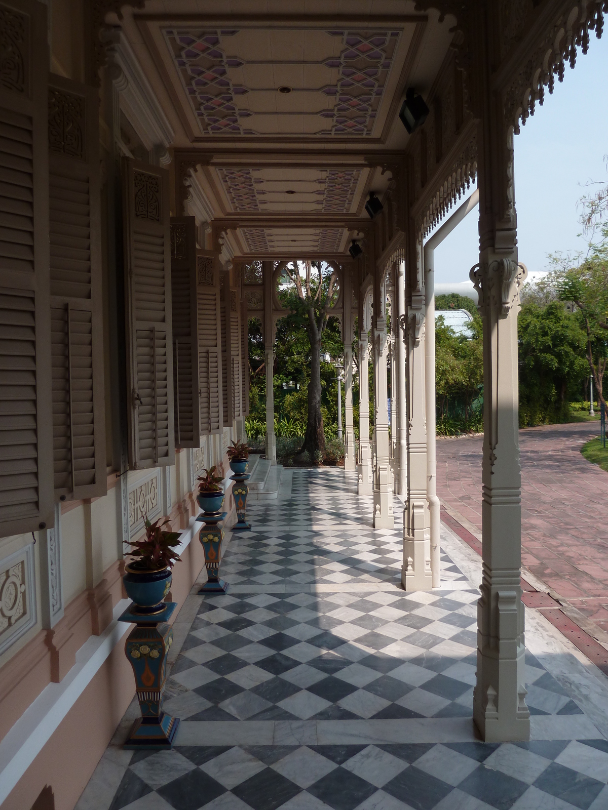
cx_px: 304
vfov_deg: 69.4
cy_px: 405
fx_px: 585
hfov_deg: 54.9
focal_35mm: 25
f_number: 3.3
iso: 80
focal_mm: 4.1
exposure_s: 1/640
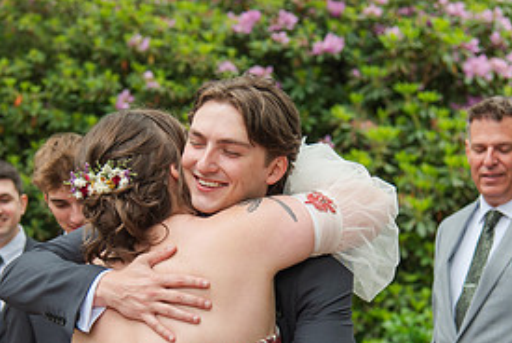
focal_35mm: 142
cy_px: 226
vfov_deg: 9.7
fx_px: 2022
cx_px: 209
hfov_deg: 14.4
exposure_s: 1/400
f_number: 4
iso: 200
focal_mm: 58
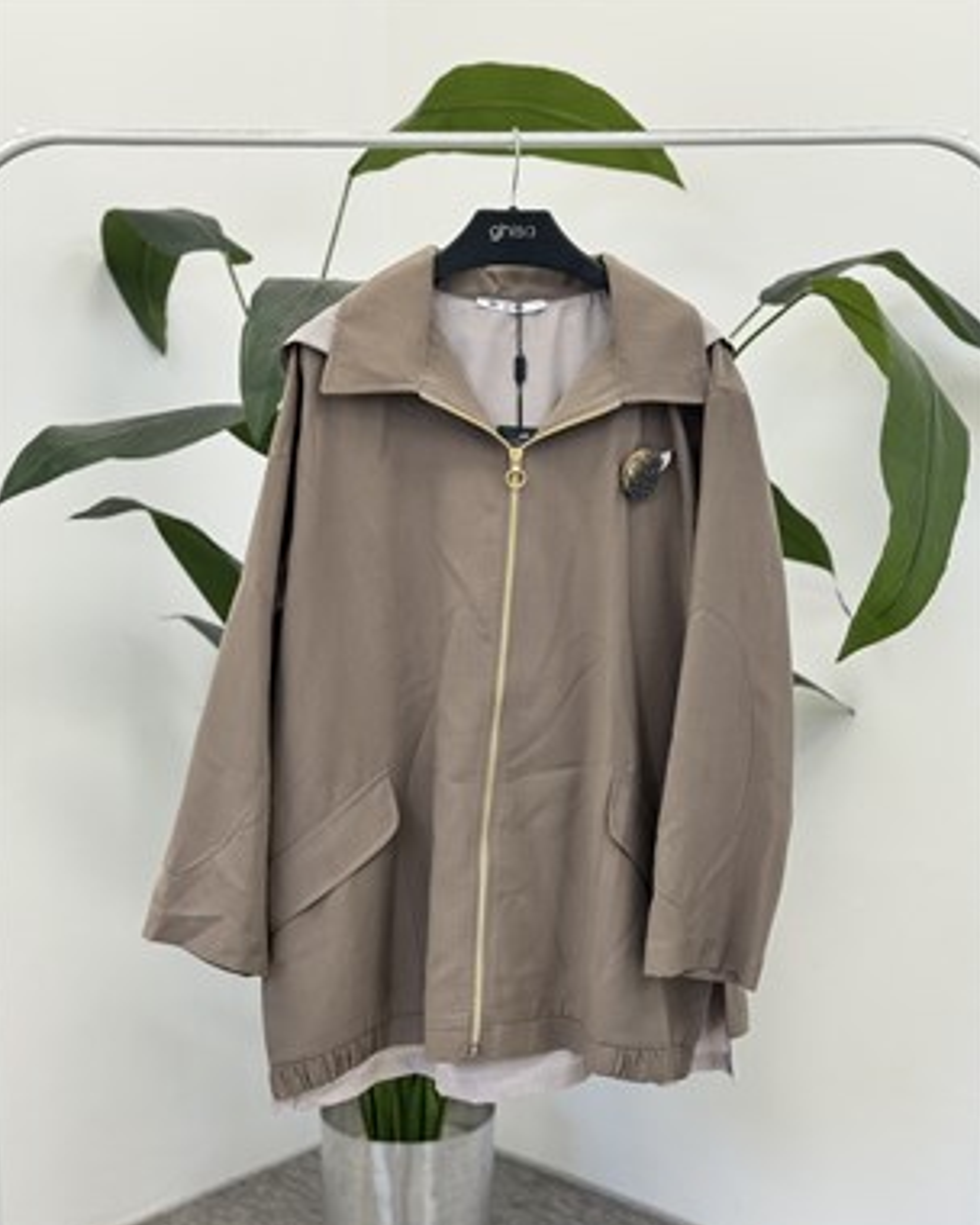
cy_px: 650
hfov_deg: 29.7
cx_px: 487
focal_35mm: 51
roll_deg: -0.2
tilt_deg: -7.7
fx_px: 1849
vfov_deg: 36.6
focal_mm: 6.76
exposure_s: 1/100
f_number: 1.78
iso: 50
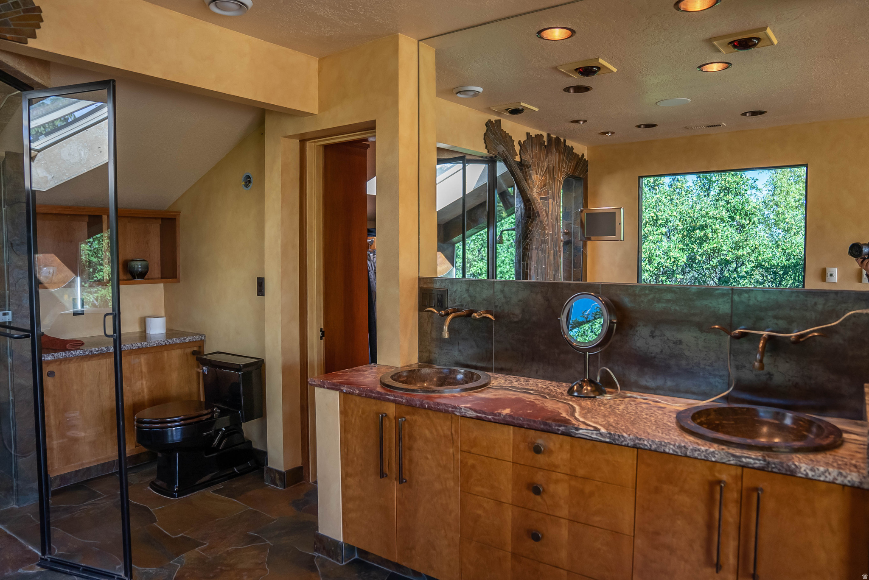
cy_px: 290
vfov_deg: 53.2
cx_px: 434
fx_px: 580
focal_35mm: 24
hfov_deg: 73.7
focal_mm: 24
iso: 400
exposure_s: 1/125
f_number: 2.8
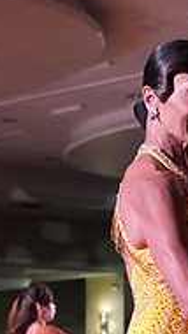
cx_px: 245
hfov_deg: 6.0
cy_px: 397
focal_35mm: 201
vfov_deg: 10.5
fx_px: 1780
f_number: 5
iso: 5000
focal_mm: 63
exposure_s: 1/320
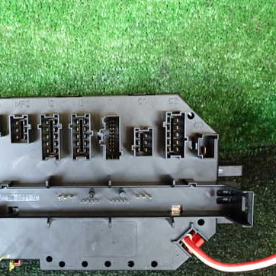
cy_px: 166
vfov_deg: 38.2
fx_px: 397
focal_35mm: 44
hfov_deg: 37.5
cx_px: 74
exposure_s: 1/30
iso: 500
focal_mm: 5.4
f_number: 2.3
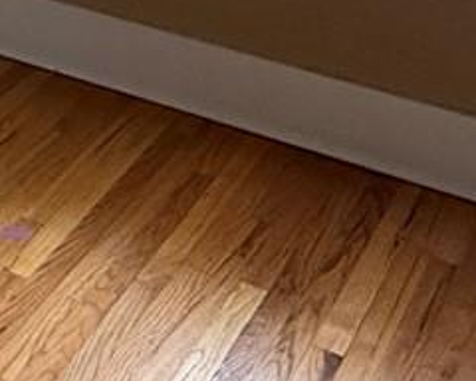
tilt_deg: -13.5
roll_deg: +1.0
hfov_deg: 19.8
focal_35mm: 91
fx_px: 1282
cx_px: -95
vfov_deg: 14.9
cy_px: -284
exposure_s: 1/99
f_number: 2.2
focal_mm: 2.22
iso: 160
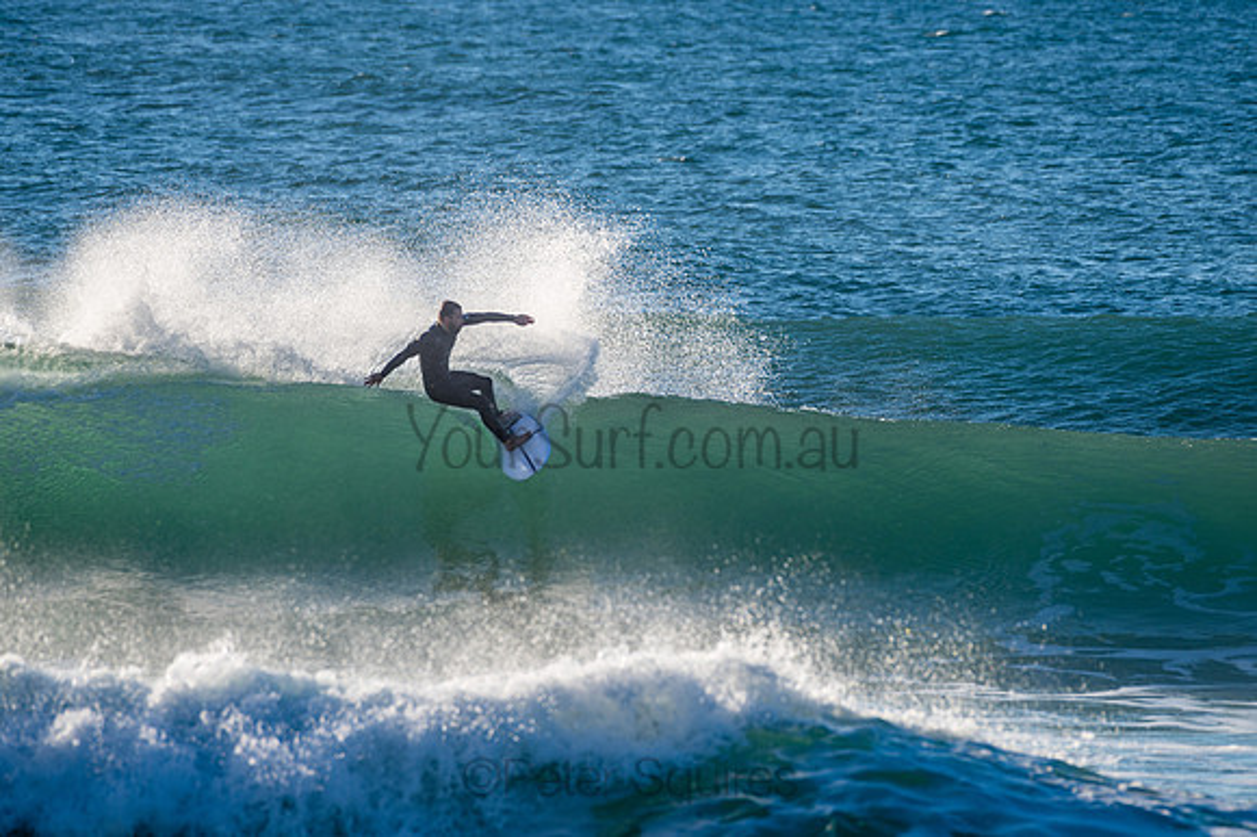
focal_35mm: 613
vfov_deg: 2.2
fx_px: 21382
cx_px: 628
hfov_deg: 3.4
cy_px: 418
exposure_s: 1/320
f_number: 8
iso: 64
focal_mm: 500
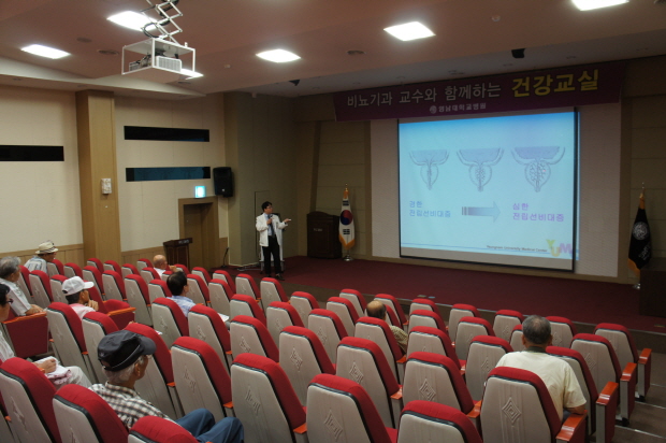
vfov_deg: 43.5
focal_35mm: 30
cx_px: 333
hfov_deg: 62.0
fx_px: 554
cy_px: 222
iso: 400
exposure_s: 1/30
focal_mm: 20
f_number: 4
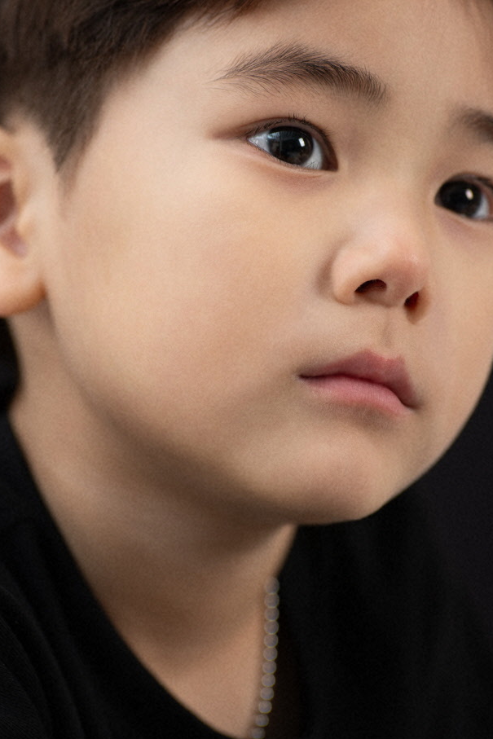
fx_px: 2546
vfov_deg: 16.5
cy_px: 330
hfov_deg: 11.1
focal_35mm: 124
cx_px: 231
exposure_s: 1/125
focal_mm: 75
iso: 100
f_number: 3.5
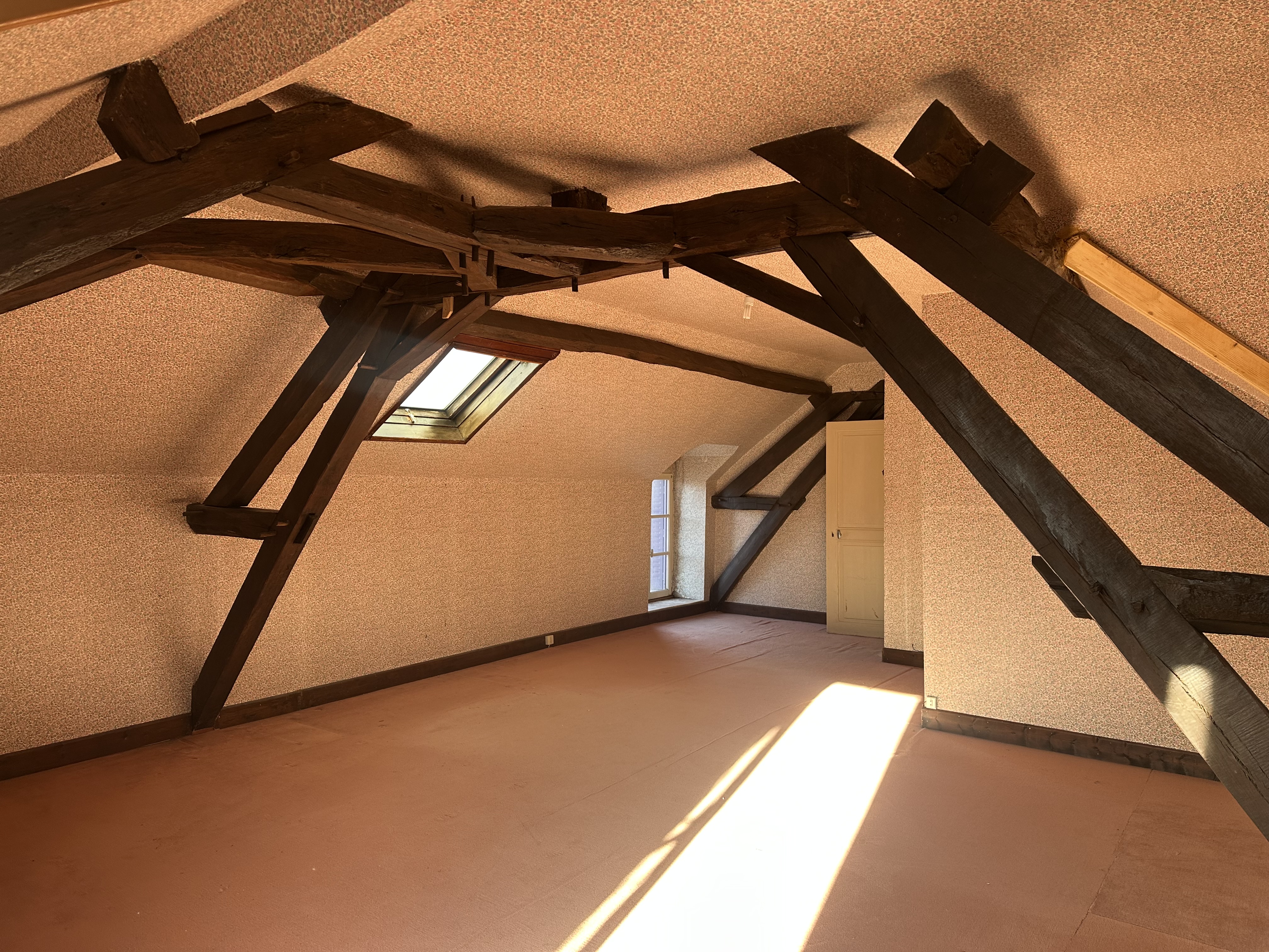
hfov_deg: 71.6
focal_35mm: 24
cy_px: 476
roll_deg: -0.6
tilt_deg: +1.1
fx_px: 880
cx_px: 634
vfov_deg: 56.8
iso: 100
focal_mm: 6.86
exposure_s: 1/121
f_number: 1.78
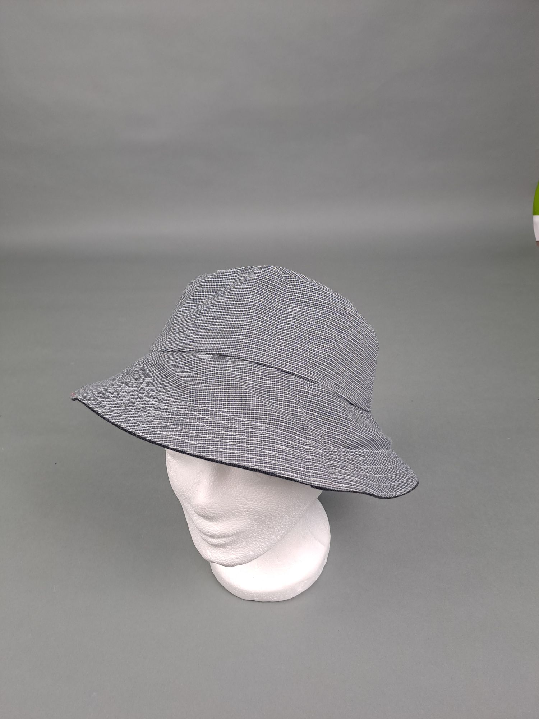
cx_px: 270
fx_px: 519
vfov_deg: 69.4
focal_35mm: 25
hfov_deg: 54.9
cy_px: 360
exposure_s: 1/50
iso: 80
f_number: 1.8
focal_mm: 4.65
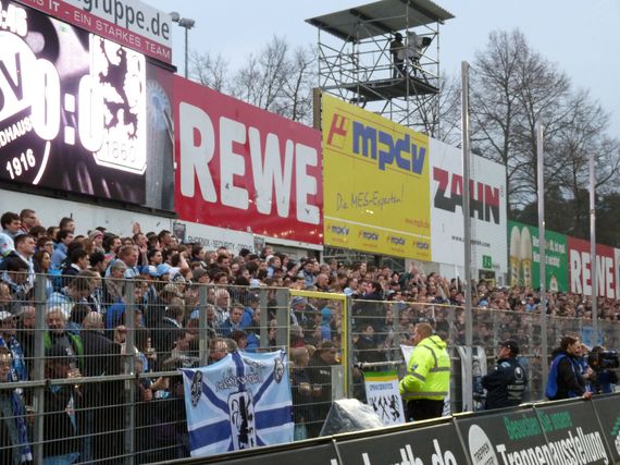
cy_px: 232
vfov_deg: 20.4
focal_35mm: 72
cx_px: 310
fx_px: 1289
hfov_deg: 27.0
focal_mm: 12.8
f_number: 3.4
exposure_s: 1/50
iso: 400
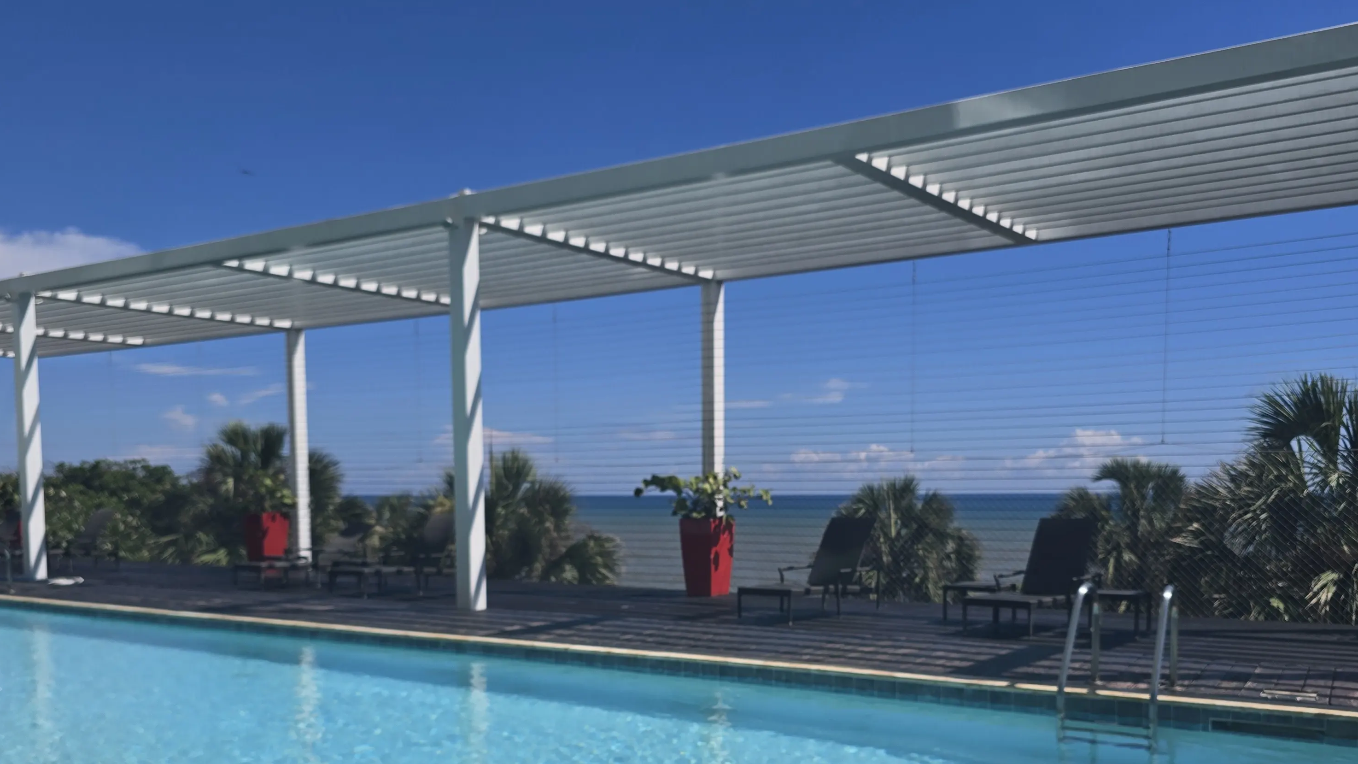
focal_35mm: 34
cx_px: 681
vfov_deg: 33.9
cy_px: 575
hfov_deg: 58.0
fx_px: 1224
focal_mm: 6.3
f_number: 1.7
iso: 12
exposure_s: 1/1869
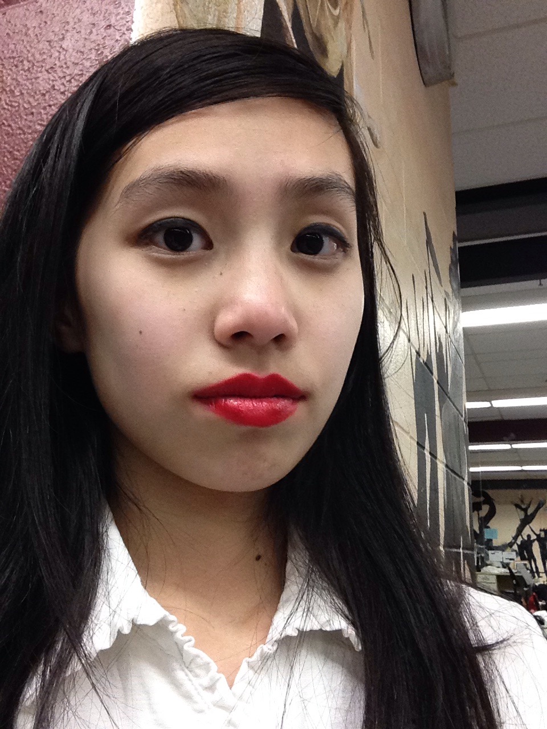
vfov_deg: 52.6
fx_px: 737
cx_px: 274
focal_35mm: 35
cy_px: 364
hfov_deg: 40.7
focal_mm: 2.18
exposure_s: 1/30
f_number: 2.4
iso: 160
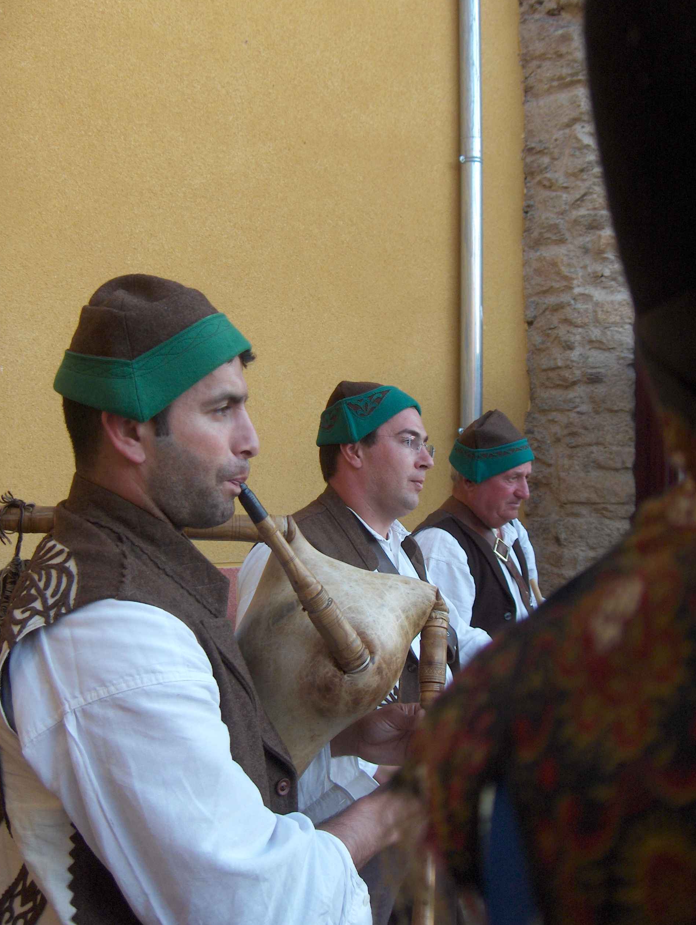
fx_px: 1070
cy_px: 453
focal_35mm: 40
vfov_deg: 46.7
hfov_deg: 36.0
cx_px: 352
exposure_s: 1/124
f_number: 2.8
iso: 178
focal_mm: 8
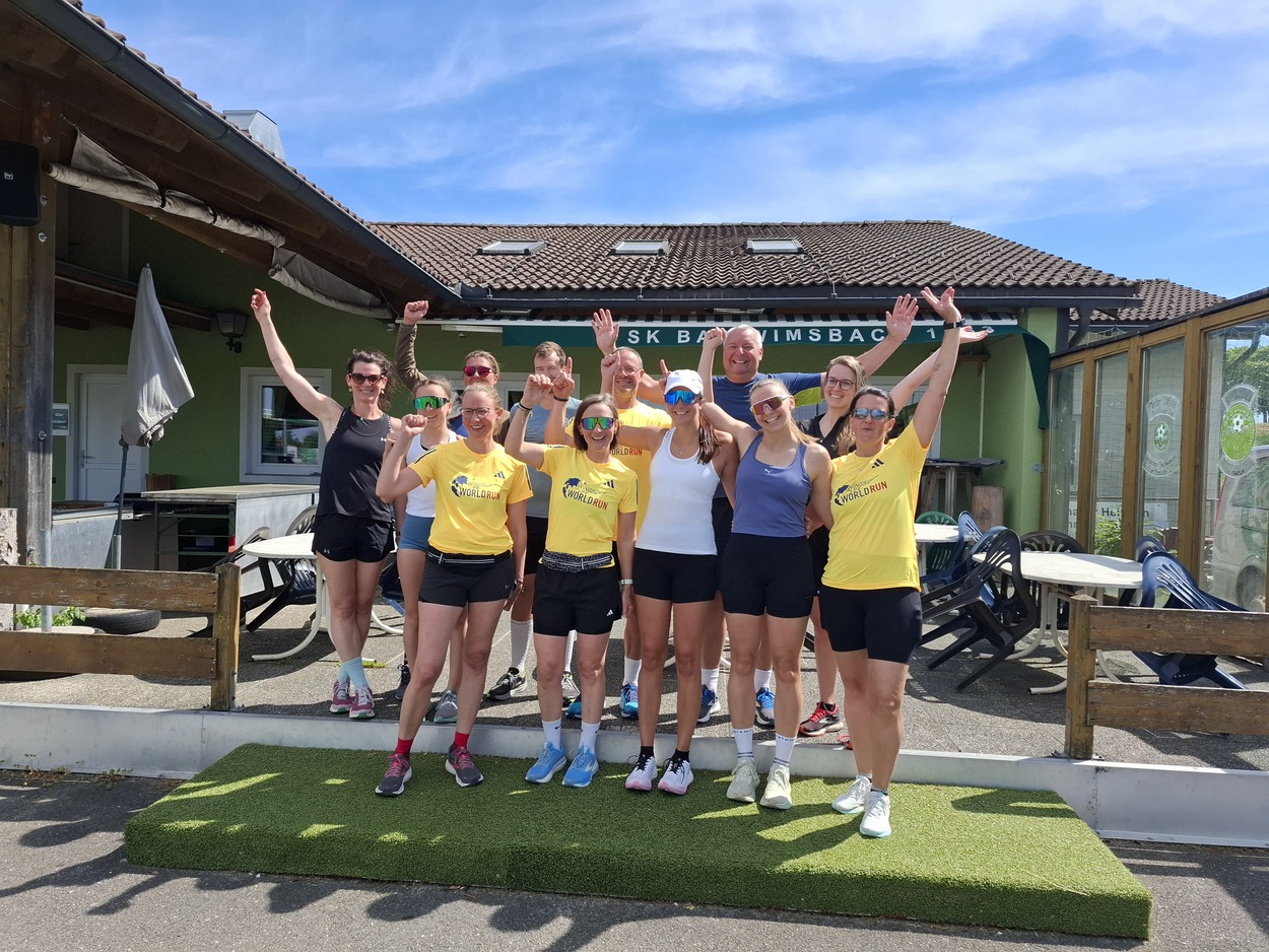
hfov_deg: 73.9
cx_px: 634
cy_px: 476
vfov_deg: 58.9
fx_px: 843
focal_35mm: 23
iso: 50
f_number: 1.8
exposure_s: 1/1776
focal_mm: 5.54
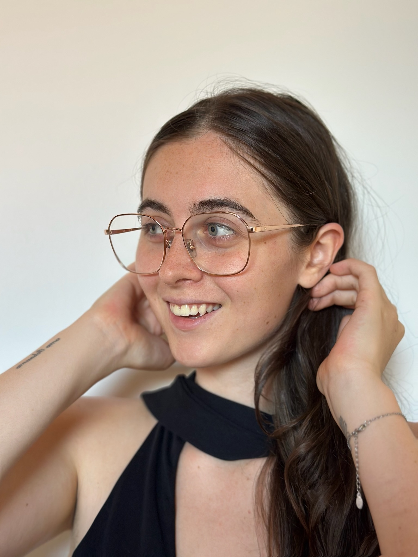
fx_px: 773
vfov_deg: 39.7
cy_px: 278
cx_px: 209
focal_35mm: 48
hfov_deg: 30.3
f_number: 1.78
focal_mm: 6.86
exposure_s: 1/77
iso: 125
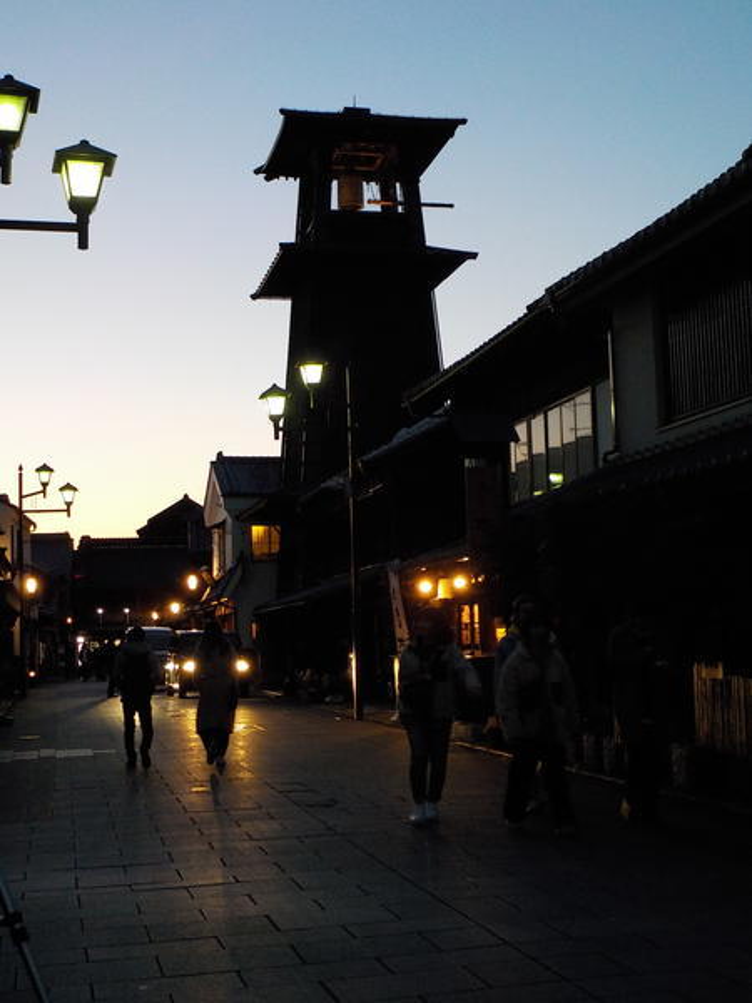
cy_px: 502
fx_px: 1361
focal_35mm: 47
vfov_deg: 40.4
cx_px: 376
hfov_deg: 30.9
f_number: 4.2
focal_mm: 6.4
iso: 400
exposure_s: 1/25
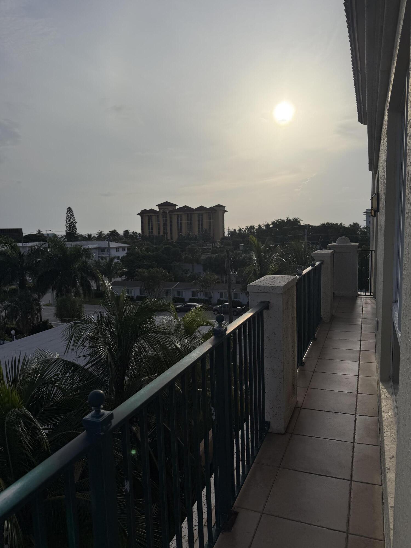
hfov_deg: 56.8
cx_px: 206
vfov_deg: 71.6
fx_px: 380
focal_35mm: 24
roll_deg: +0.1
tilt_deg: -7.4
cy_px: 274
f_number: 1.78
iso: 80
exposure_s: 1/11905
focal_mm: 6.76
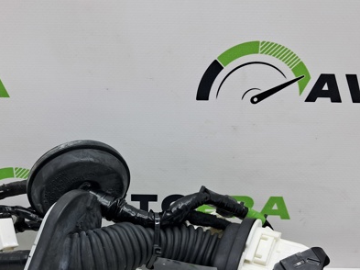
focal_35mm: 44
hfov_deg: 42.8
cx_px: 145
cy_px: 205
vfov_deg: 32.2
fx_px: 457
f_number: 1.8
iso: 50
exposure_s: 1/50
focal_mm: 4
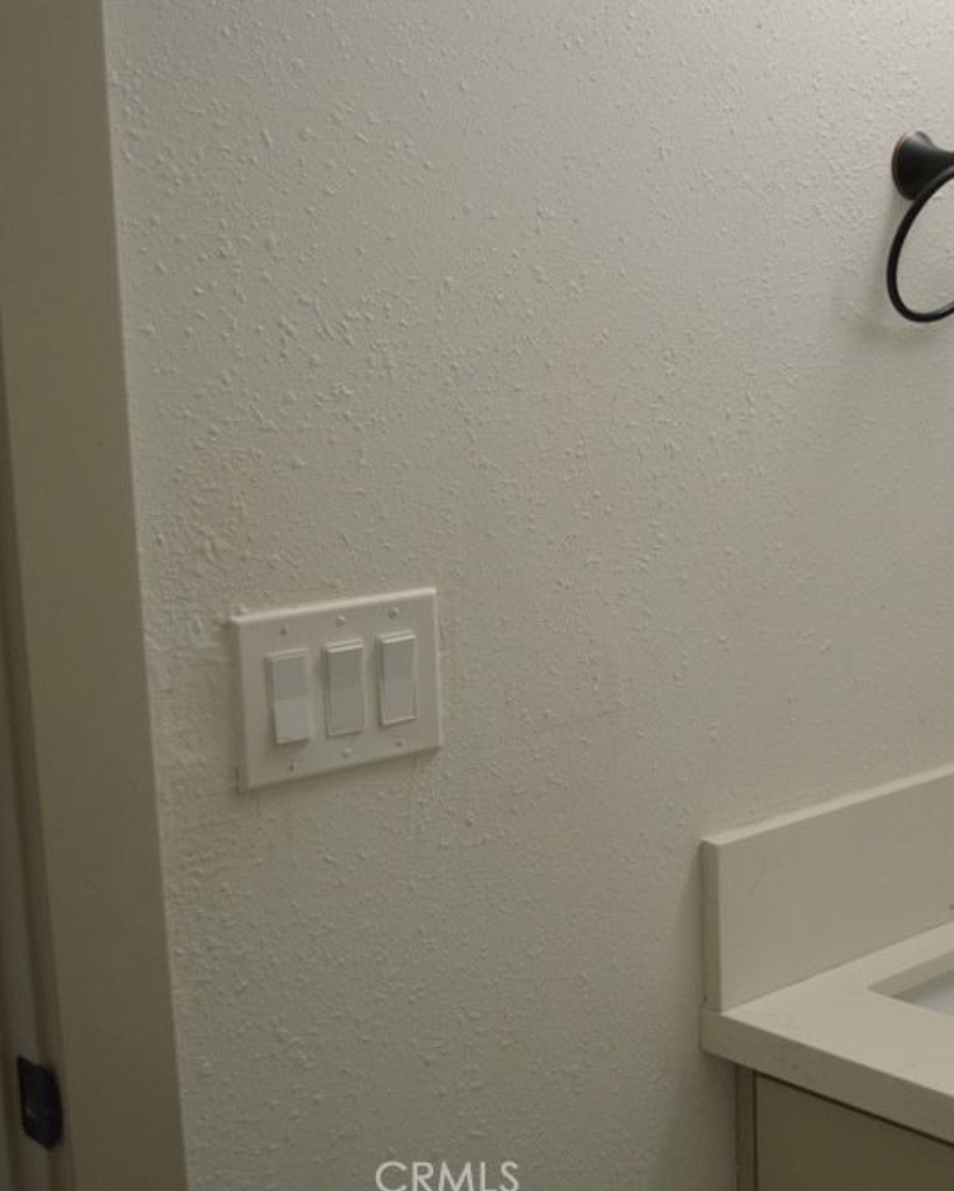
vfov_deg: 33.6
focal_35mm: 56
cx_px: 890
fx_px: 1975
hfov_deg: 26.1
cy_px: 597
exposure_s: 1/60
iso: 400
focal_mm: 26
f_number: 4.2
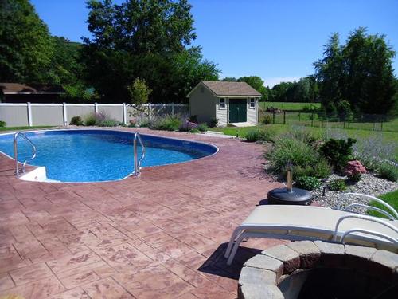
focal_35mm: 31
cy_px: 150
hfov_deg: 58.4
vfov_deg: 45.4
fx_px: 356
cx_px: 199
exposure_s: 1/1000
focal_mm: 5.6
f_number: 3.3
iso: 80
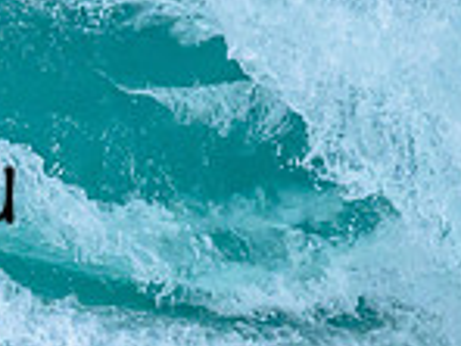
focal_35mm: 4120
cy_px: 172
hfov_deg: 0.5
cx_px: -647
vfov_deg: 0.4
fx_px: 54868
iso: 2800
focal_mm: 800
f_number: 6.3
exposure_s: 1/3200
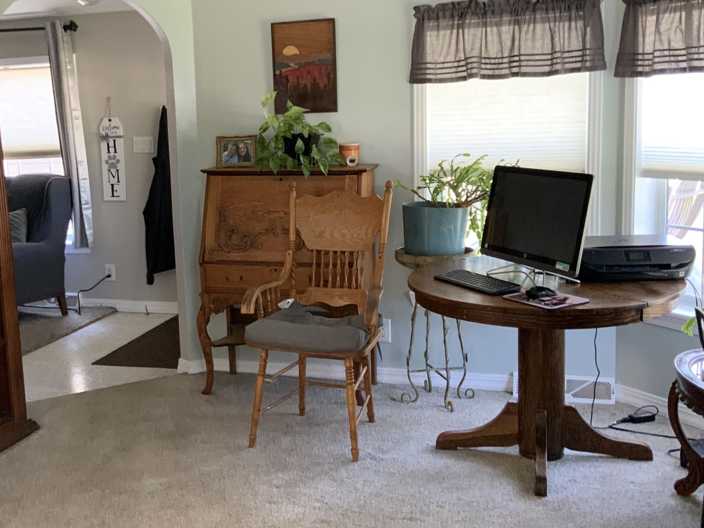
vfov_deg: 32.2
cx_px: 261
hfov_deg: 41.7
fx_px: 915
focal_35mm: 45
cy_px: 235
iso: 200
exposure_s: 1/60
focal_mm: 3
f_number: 1.8
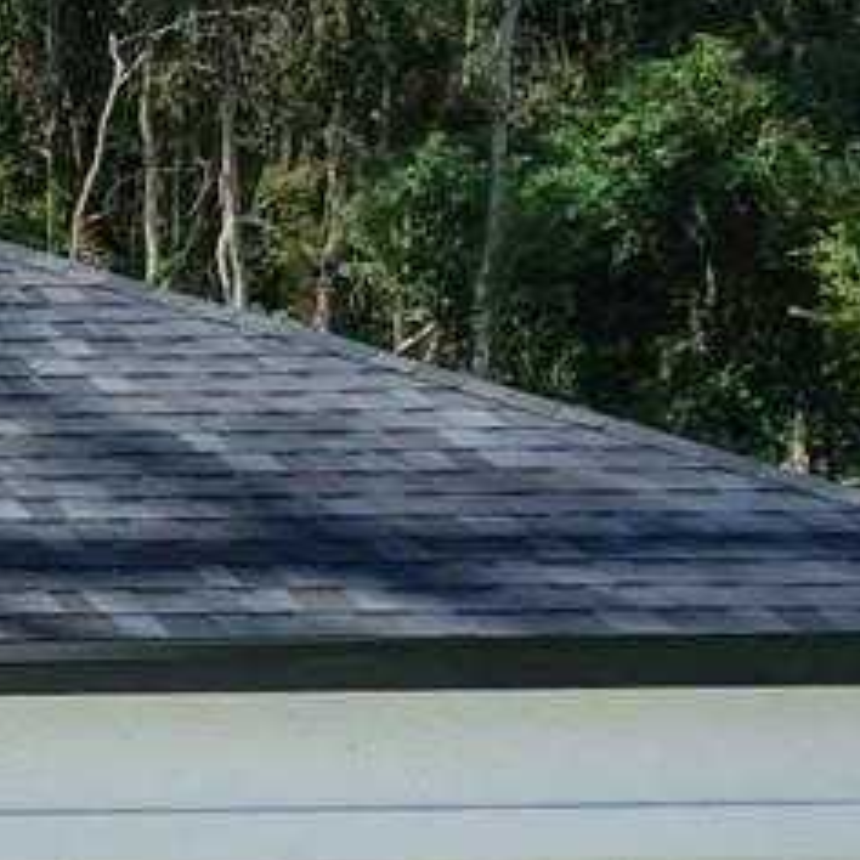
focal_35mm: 96
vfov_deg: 18.0
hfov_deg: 13.3
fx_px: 2698
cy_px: 592
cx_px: -1230
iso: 100
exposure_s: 1/500
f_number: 2.2
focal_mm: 3.05
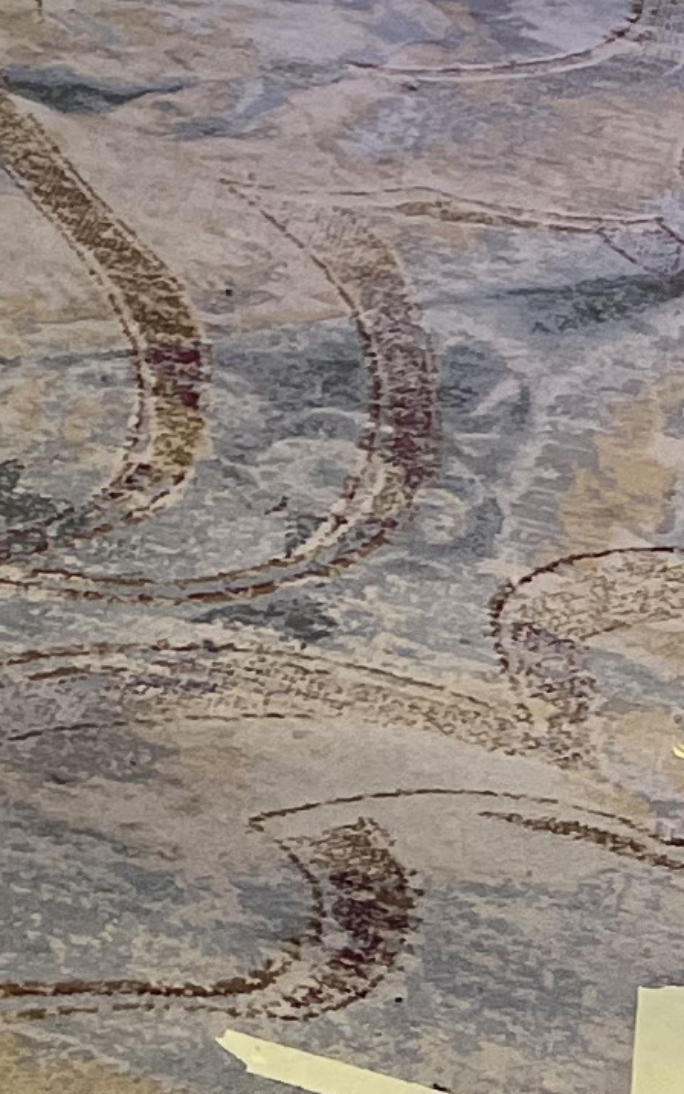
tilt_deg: -12.8
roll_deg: -1.4
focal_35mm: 155
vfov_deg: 12.7
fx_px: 4624
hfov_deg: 7.2
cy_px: -595
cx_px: -1608
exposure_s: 1/100
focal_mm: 5.7
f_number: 1.5
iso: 100
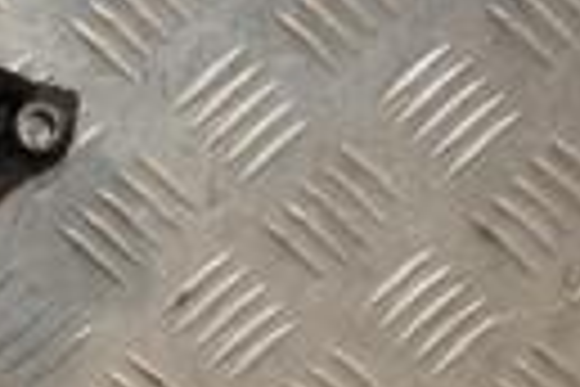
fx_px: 3936
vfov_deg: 5.6
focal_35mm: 244
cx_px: -504
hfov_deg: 8.1
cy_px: 554
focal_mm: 35
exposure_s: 1/160
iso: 800
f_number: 5
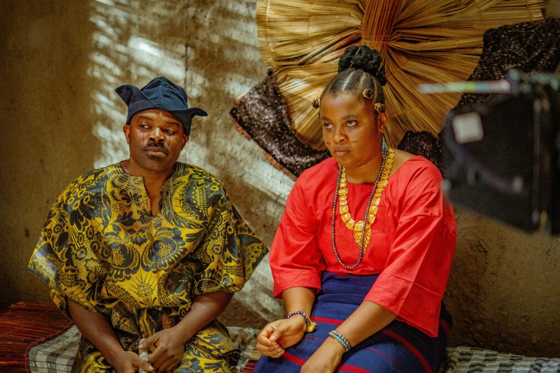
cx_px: 280
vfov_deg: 26.5
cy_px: 183
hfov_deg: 38.9
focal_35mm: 51
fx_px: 793
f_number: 1.8
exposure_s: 1/250
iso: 4000
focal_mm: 50
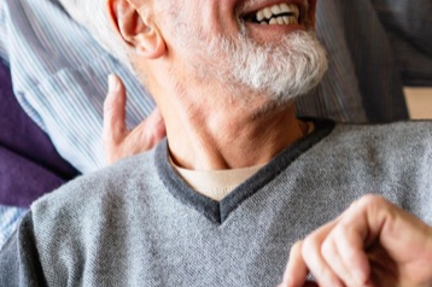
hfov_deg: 11.5
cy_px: 79
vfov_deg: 7.6
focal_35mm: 179
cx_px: 333
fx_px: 2146
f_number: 1.6
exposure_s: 1/250
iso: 400
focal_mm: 40
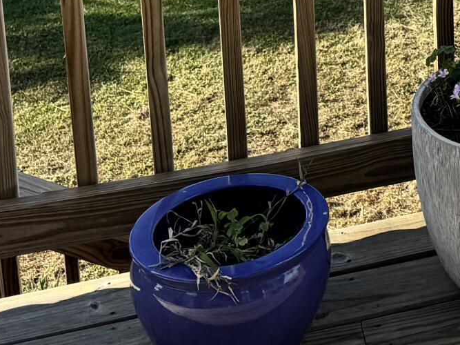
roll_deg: -0.7
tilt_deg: -11.7
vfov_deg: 12.4
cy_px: -303
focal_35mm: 108
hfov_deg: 16.5
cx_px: 694
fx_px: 1435
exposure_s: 1/3597
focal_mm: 6.76
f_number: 1.78
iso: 80
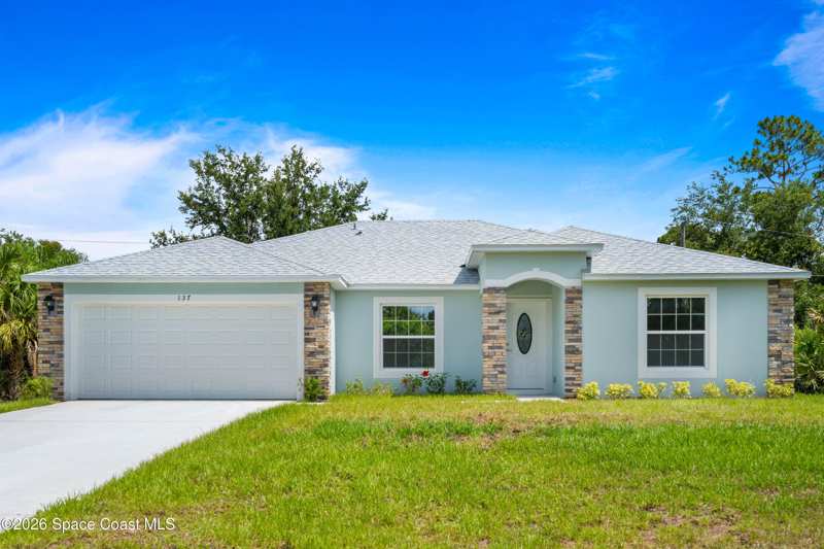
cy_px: 274
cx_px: 412
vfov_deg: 37.8
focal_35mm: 35
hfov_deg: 54.4
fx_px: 801
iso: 100
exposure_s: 1/160
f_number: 7.1
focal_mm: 35
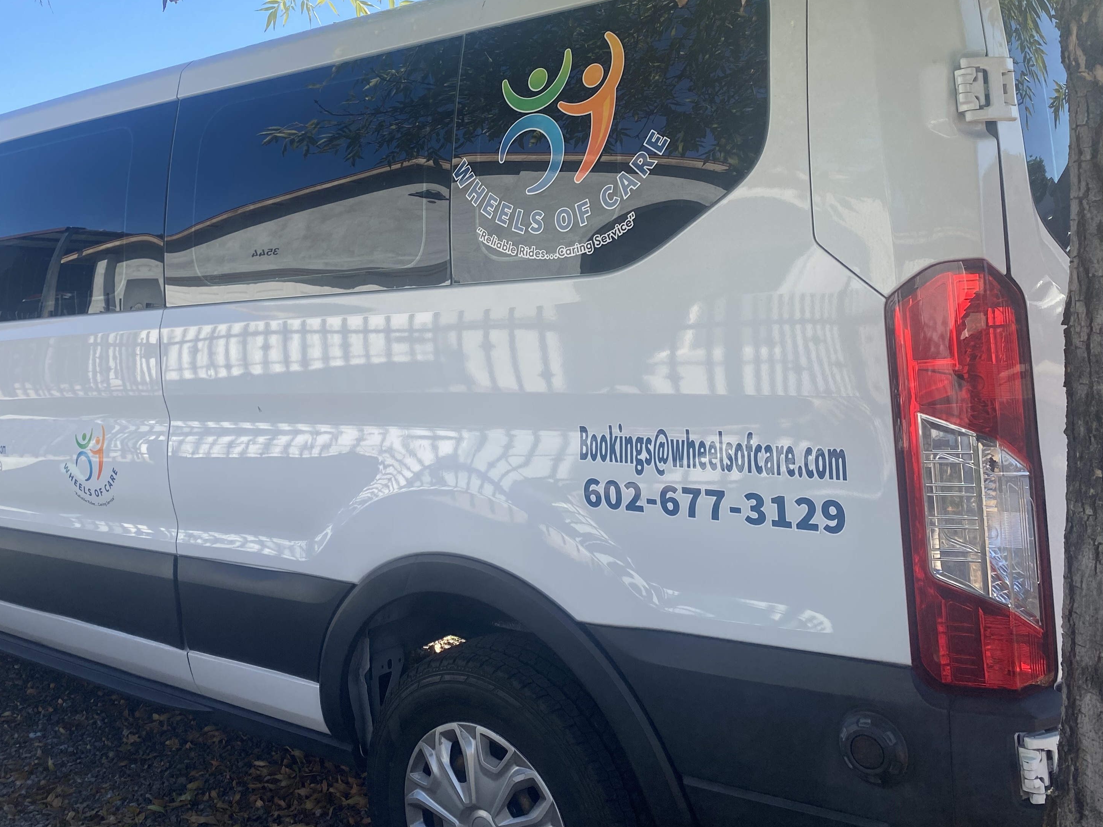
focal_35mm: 36
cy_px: 314
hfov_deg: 51.2
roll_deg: +4.2
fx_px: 1147
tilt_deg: -3.6
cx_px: 483
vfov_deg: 39.4
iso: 32
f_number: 1.8
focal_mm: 4.25
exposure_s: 1/1193
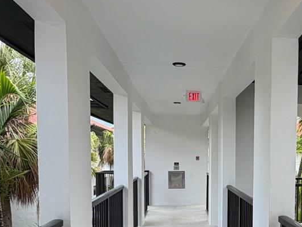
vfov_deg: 33.4
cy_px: 179
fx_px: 367
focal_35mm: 42
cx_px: 236
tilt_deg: -3.8
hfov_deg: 43.0
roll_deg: -0.5
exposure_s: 1/126
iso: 64
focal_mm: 2.22
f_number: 2.2
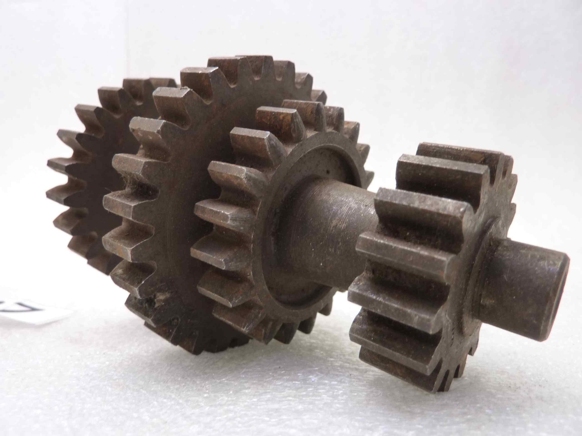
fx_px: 420
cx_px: 291
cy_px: 218
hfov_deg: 69.4
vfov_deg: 54.9
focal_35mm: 25
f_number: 3.3
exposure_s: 1/8
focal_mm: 4.1
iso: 125
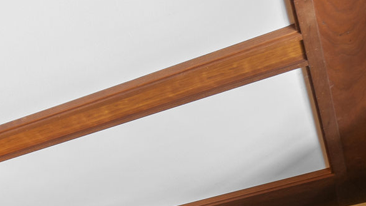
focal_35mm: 88
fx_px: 854
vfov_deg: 10.8
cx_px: -457
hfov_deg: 15.8
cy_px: 557
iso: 200
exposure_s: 5
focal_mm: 16
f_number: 9
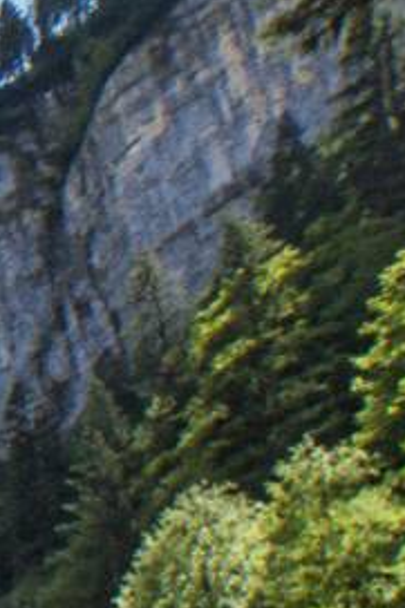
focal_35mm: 147
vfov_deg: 13.6
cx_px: -566
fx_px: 2484
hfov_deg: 8.5
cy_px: 726
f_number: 11
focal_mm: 40
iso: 200
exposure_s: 1/100
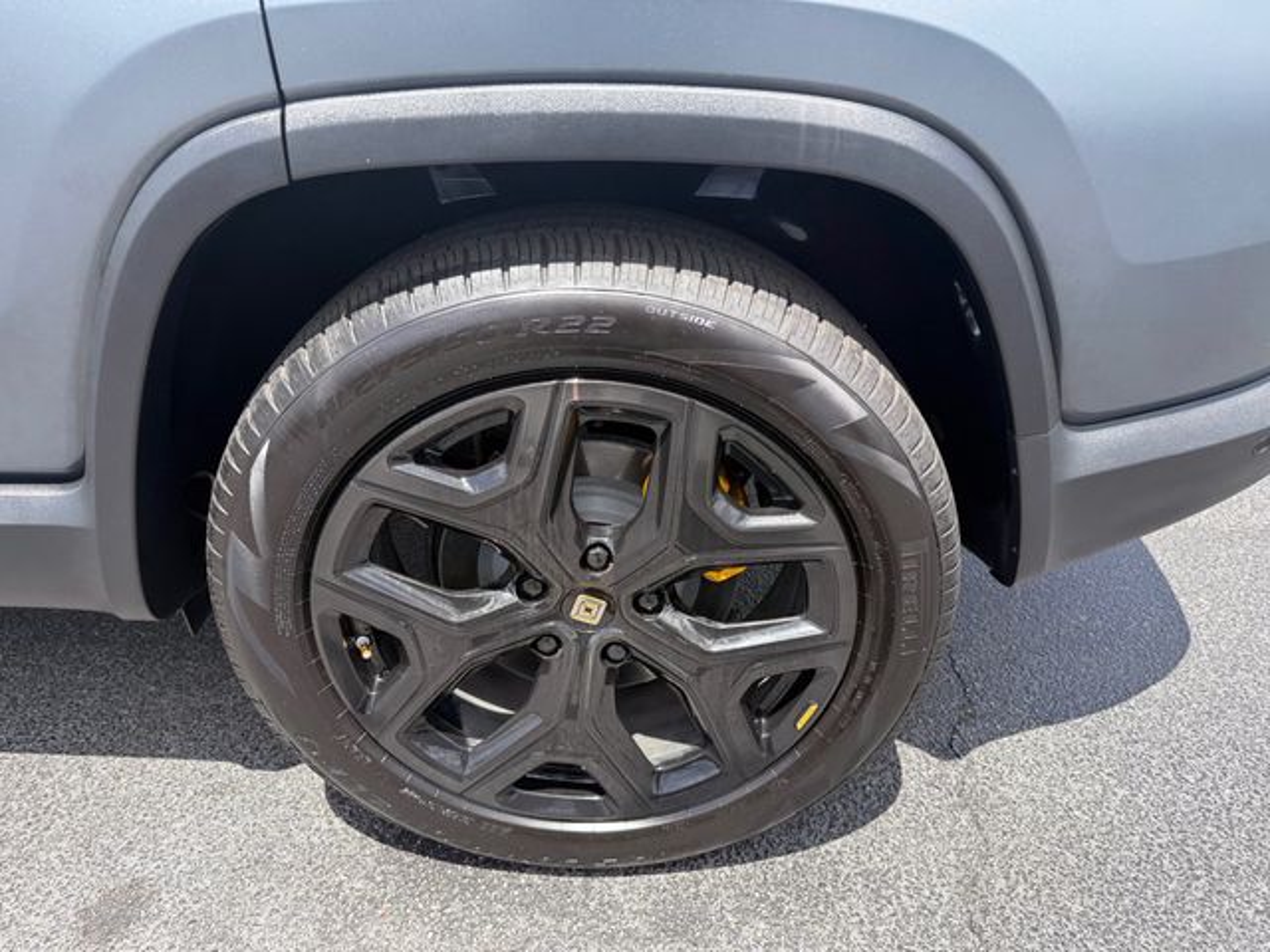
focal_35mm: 24
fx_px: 881
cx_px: 635
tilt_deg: -30.7
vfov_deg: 56.8
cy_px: 476
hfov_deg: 71.6
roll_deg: -1.2
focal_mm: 6.76
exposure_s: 1/813
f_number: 1.78
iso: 80
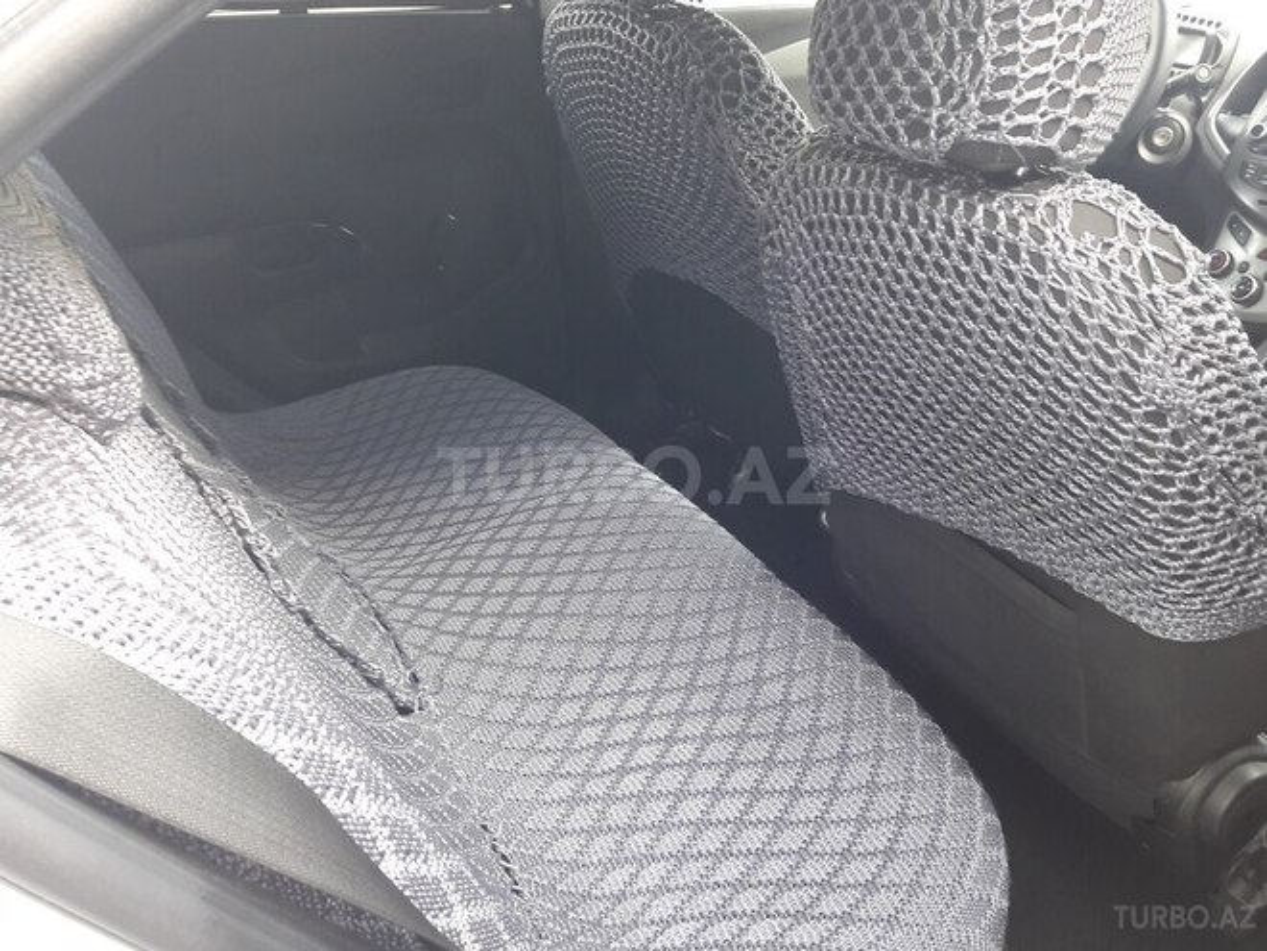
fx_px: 1025
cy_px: 476
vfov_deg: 49.7
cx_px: 634
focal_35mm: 28
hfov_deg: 63.4
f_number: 1.9
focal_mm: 3.7
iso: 100
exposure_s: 1/33
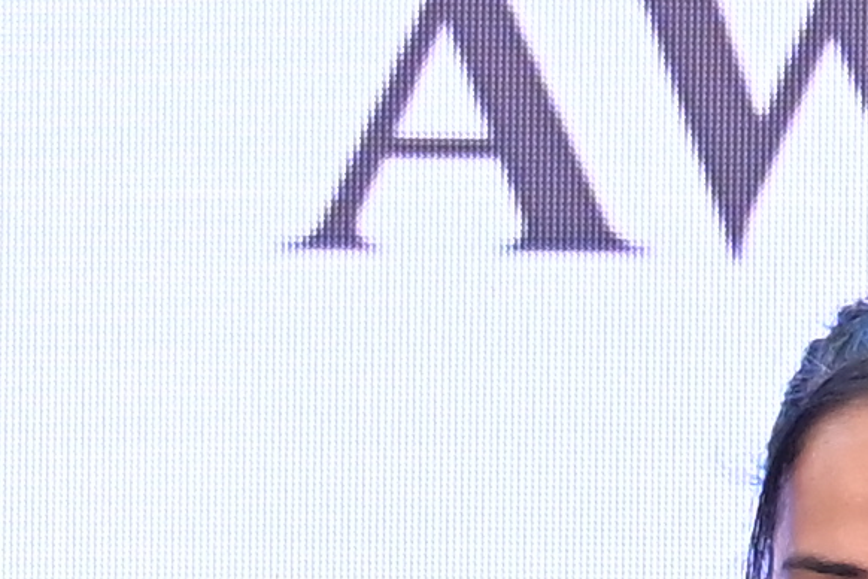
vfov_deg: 0.8
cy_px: 1440
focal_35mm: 1623
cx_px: -714
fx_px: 39129
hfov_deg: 1.3
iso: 2000
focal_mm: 160
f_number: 4
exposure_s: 1/250
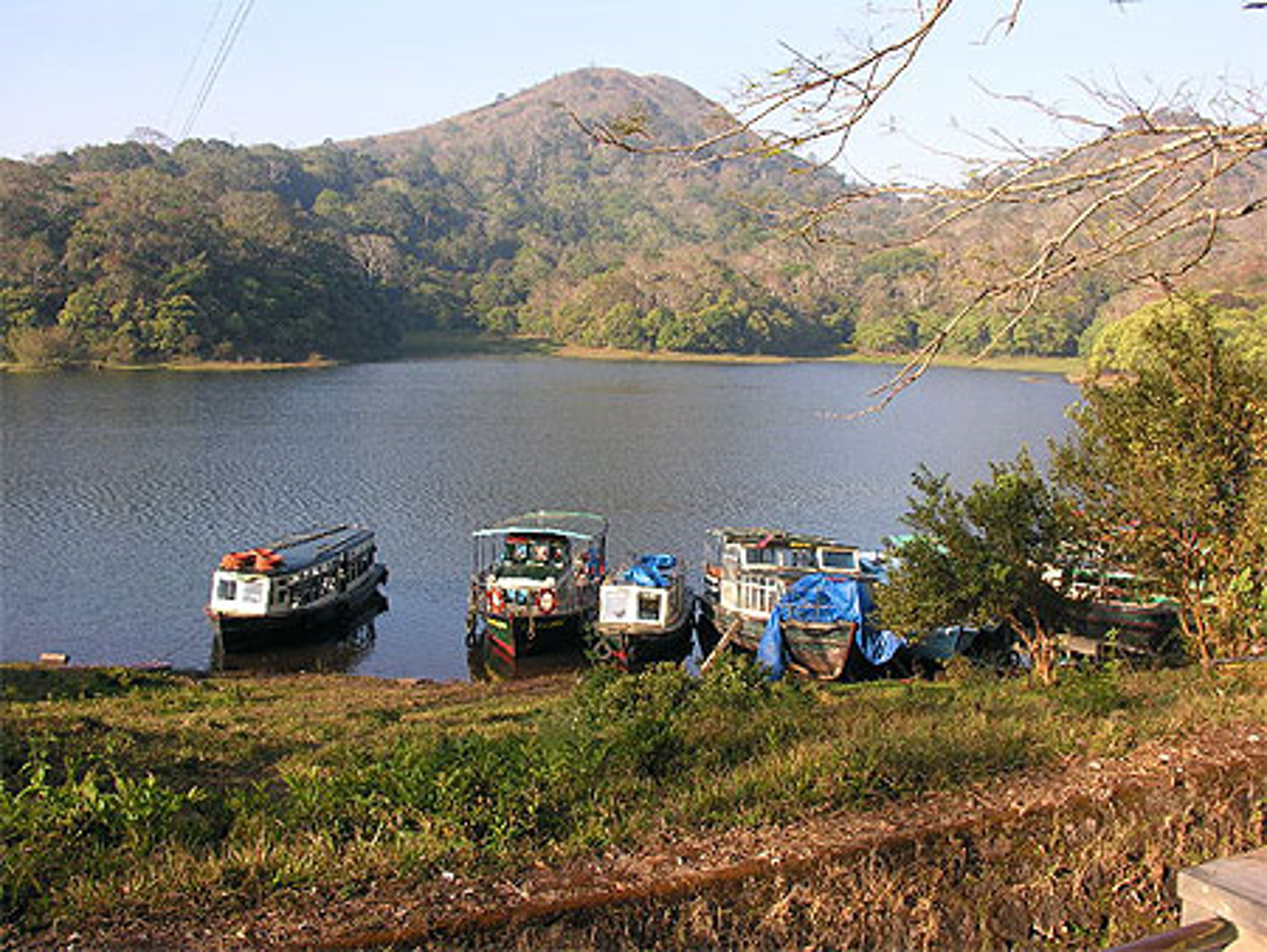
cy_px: 476
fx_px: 1282
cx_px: 634
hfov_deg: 52.6
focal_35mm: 35
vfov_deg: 40.7
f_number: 5
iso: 50
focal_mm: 8.9
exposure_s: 1/114
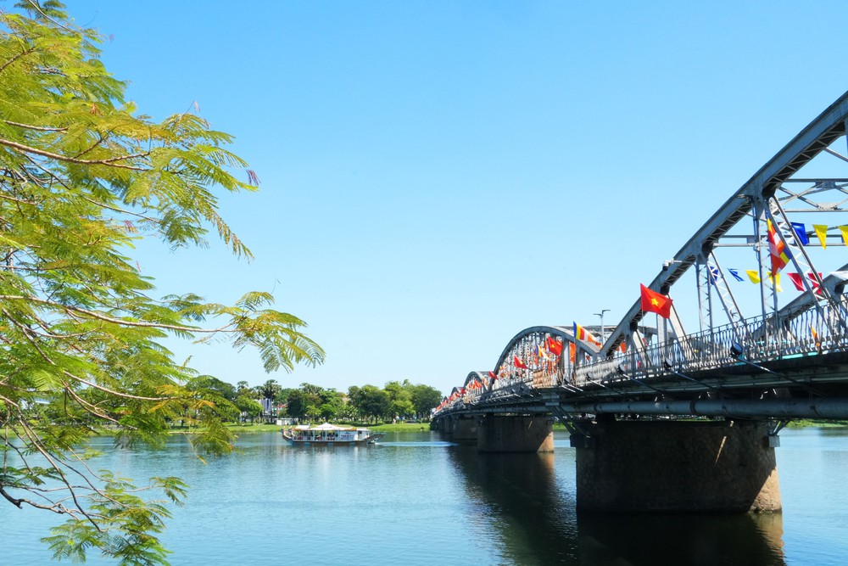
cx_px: 424
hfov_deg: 55.1
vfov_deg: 38.4
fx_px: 813
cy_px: 283
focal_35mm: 34
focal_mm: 23
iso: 1600
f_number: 25
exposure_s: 1/250
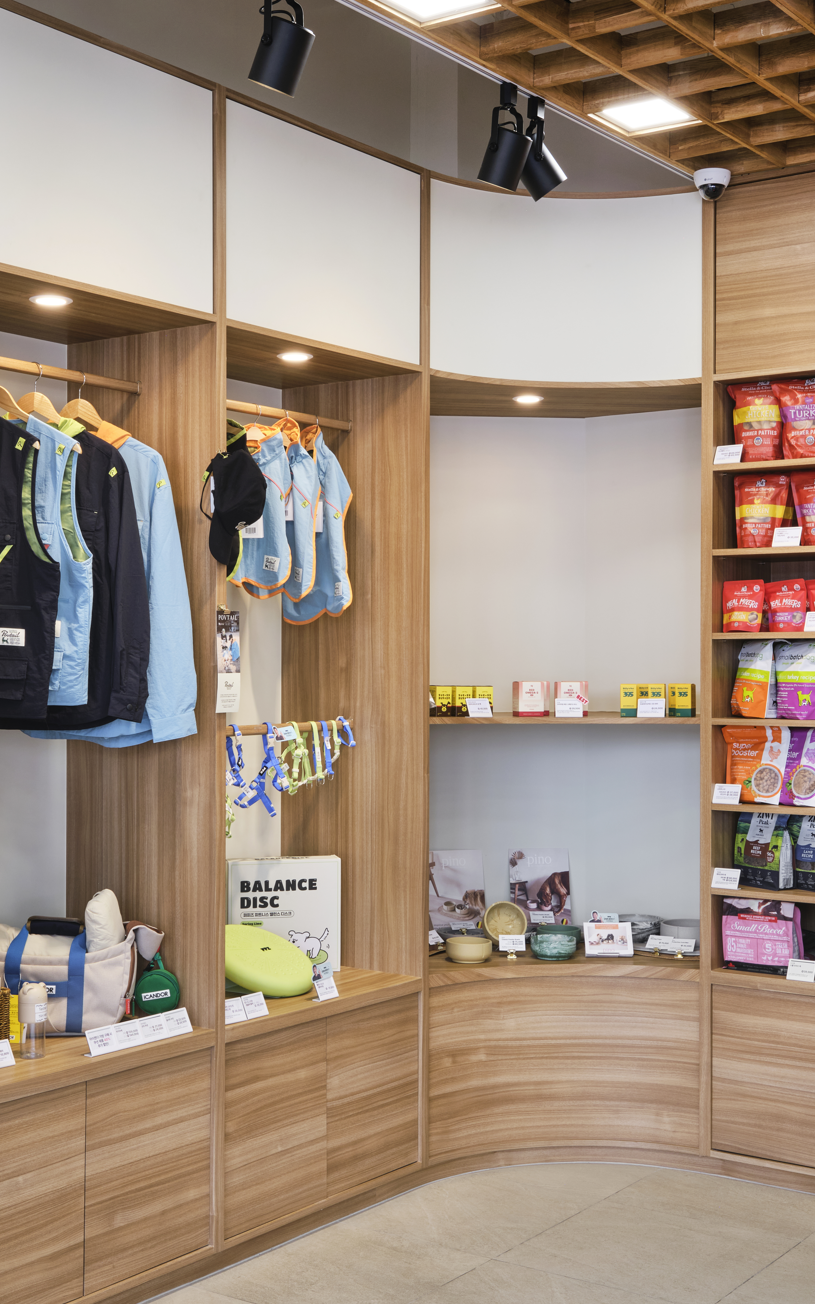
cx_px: 388
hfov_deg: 29.9
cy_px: 651
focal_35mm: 43
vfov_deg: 46.2
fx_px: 1528
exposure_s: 1/2
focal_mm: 28.1
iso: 160
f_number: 13
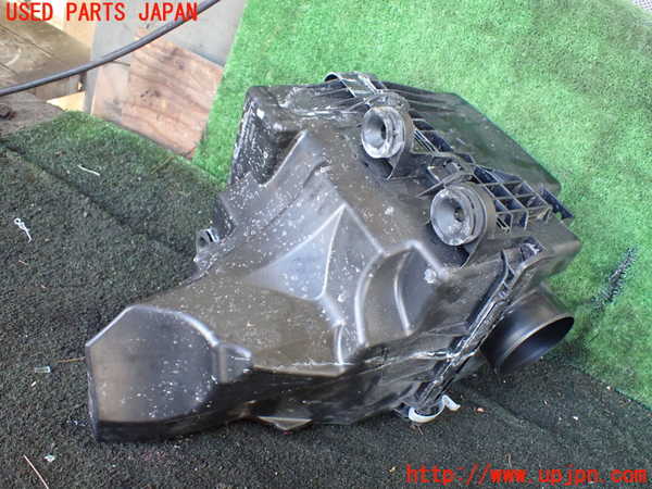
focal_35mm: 30
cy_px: 244
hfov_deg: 60.0
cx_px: 326
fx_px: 565
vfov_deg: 46.8
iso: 800
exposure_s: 1/125
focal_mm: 5.4
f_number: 2.3
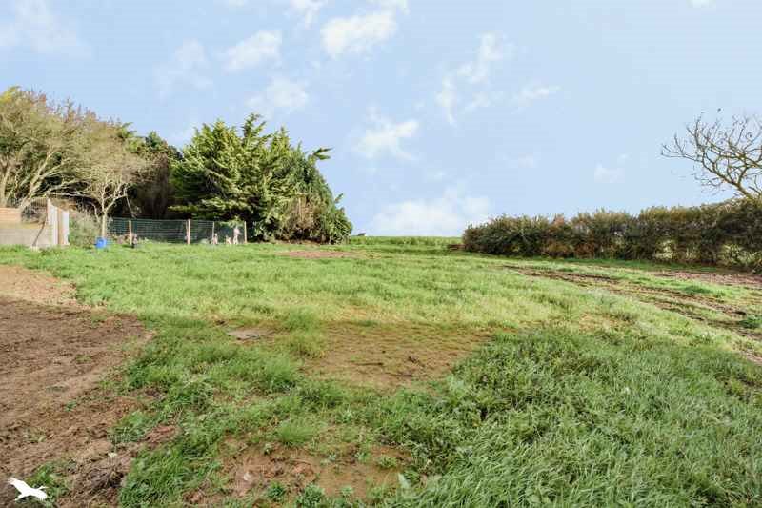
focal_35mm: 16
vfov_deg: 73.7
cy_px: 254
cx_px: 381
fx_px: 339
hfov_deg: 96.7
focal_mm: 16
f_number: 8
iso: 800
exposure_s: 1/3200
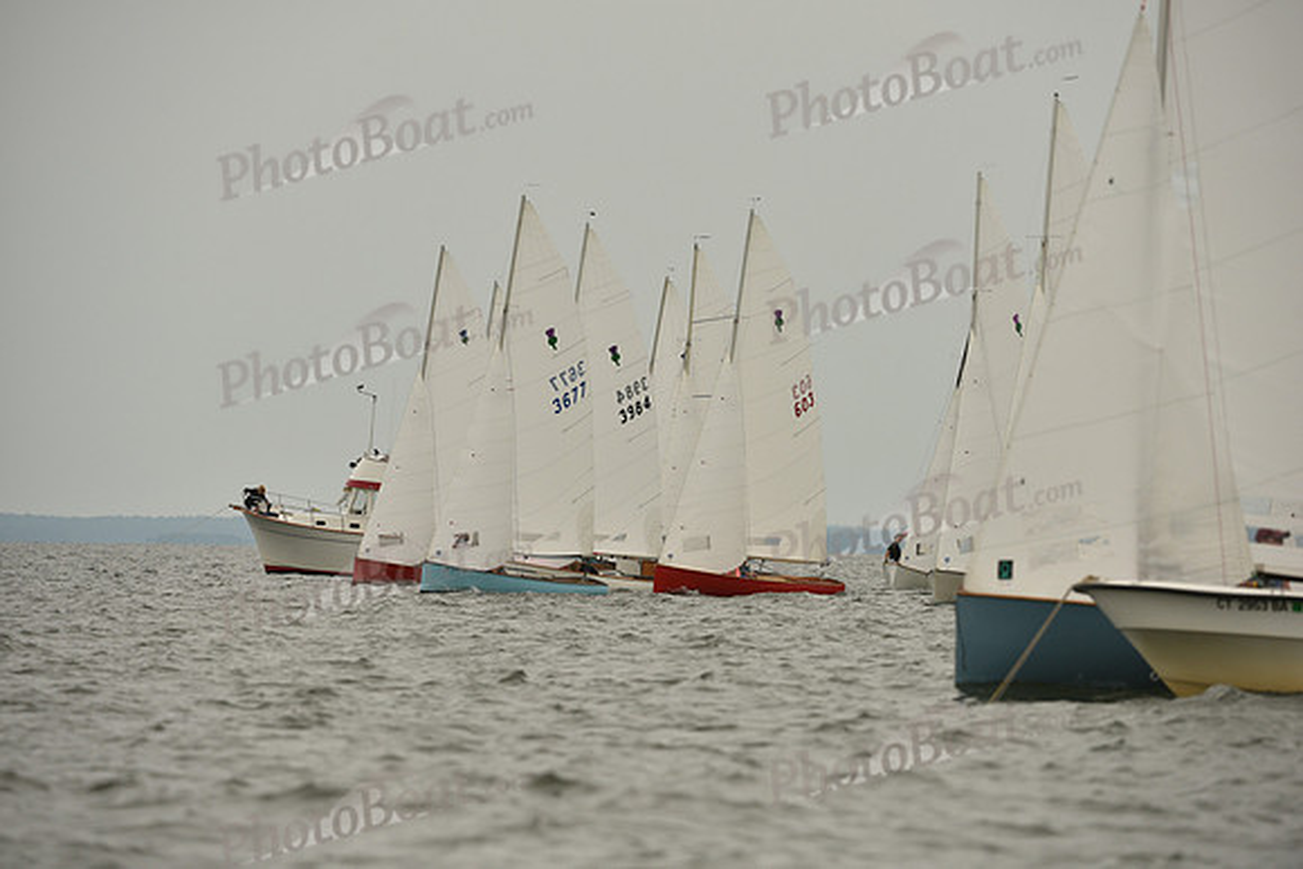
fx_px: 10860
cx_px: 652
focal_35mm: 300
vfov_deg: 4.6
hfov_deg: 6.9
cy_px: 434
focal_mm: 300
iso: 320
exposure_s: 1/1250
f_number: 6.3
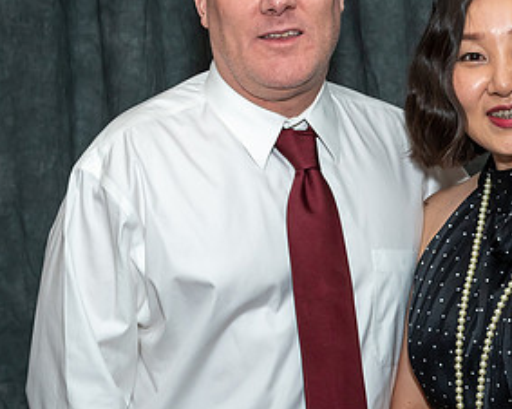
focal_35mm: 109
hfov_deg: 17.6
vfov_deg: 14.1
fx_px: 1651
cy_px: 182
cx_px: 291
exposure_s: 1/250
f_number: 6.3
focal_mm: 31
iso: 400
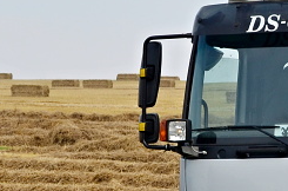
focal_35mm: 305
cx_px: 366
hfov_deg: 6.7
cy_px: 244
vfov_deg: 4.5
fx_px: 2432
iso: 125
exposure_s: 1/500
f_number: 9
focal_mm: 55
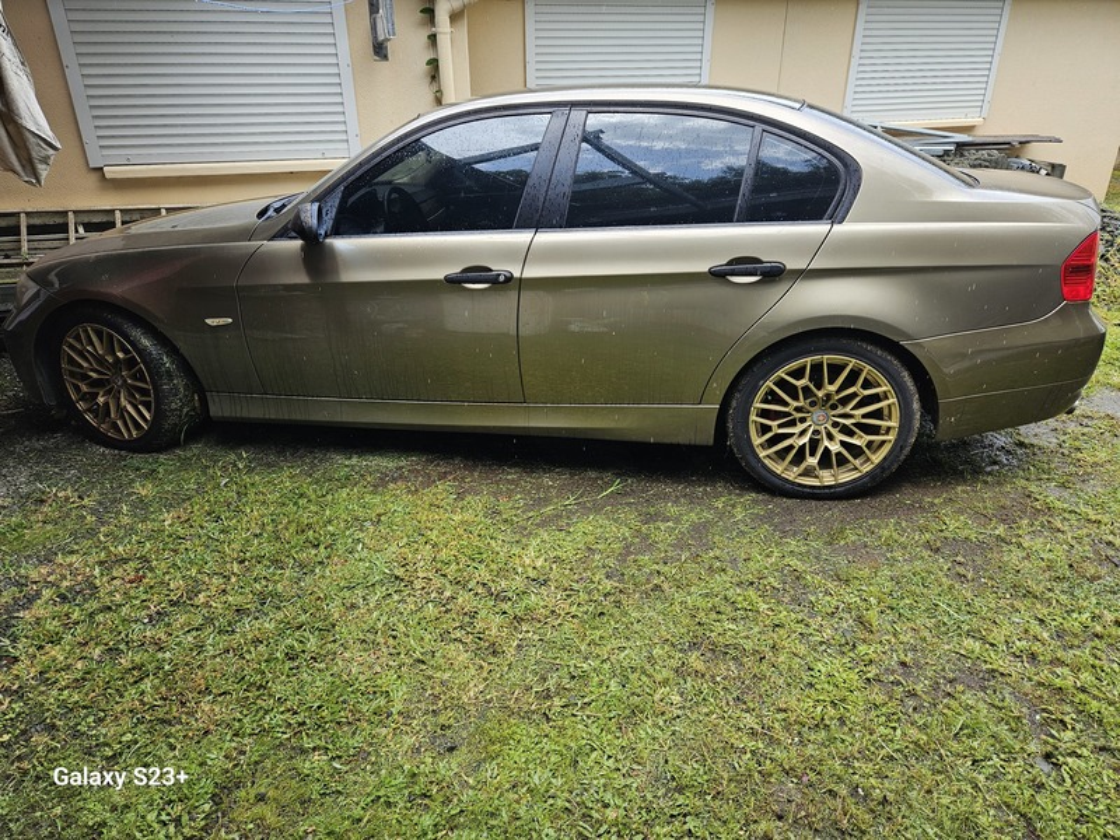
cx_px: 560
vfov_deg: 58.9
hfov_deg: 73.9
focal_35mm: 23
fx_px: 744
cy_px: 420
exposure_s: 1/719
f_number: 1.8
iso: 50
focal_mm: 5.4
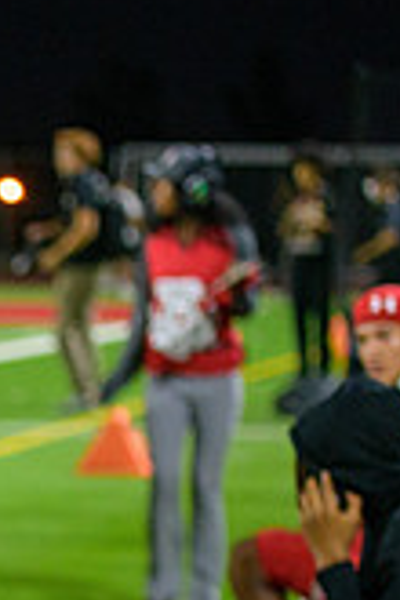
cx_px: -302
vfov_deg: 7.7
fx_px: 4400
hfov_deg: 5.1
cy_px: 675
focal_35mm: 264
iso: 2000
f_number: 2.8
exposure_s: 1/320
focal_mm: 75
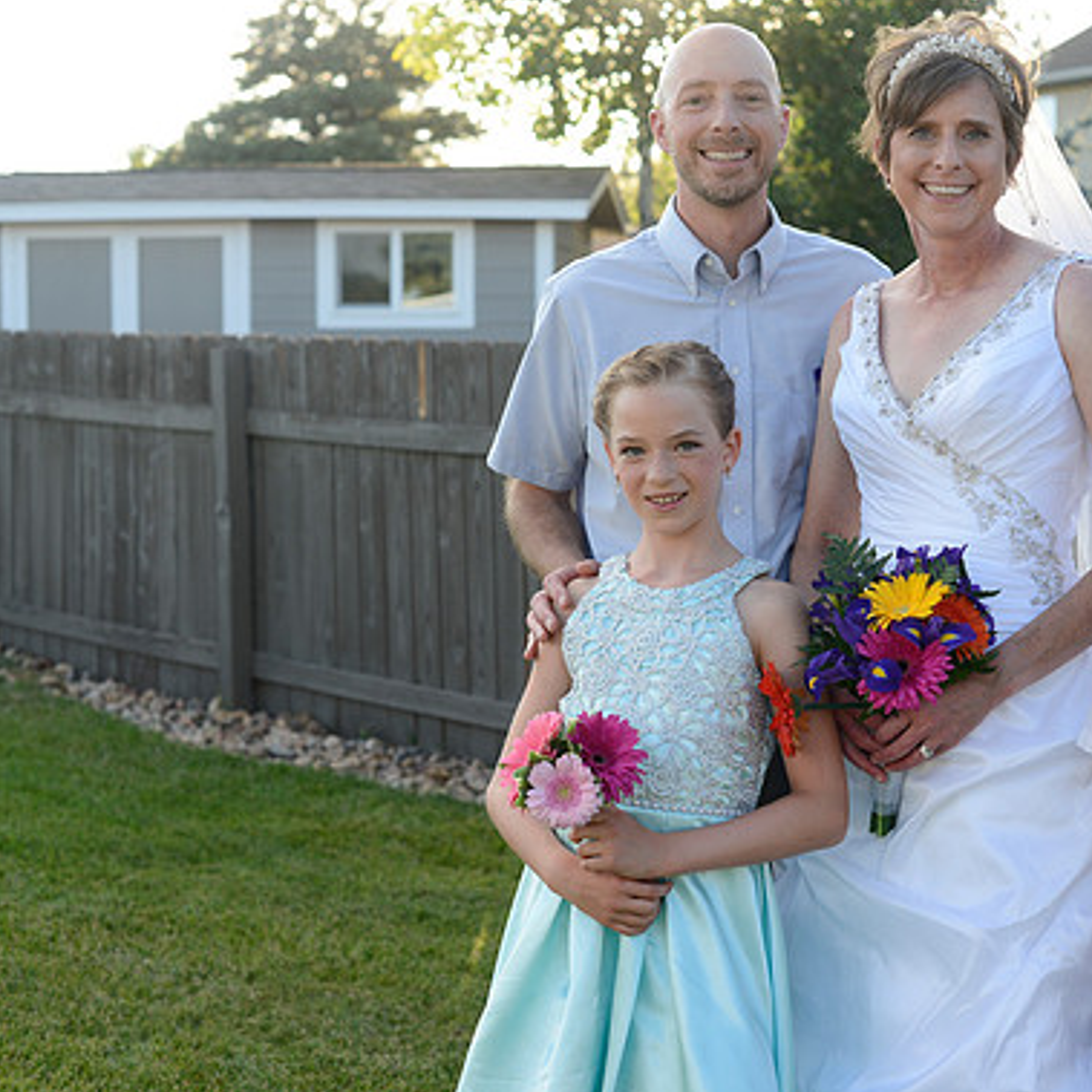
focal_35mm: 65
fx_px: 2320
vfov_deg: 26.5
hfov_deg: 26.4
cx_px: 666
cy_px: 540
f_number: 4.5
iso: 400
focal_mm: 50
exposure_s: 1/400
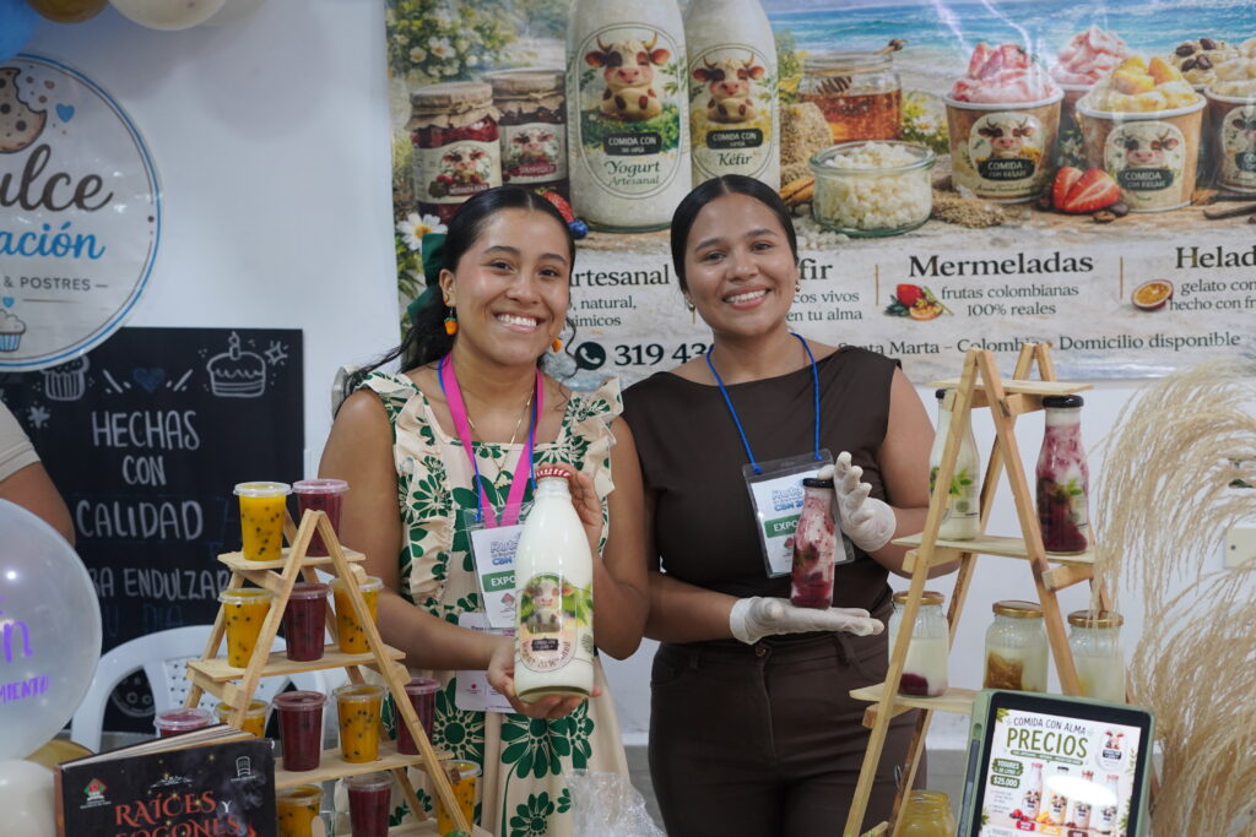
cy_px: 418
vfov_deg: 27.0
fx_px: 1745
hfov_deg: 39.6
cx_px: 628
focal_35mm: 50
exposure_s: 1/160
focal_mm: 50
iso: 2000
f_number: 4
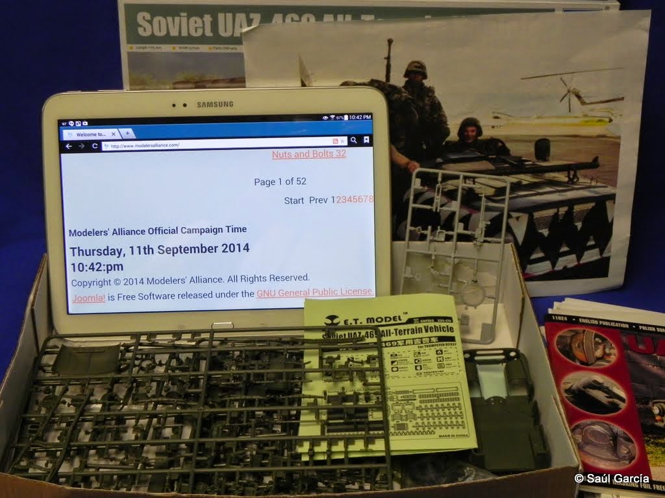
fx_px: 999
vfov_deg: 28.0
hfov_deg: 36.8
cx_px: 332
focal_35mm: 52
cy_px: 249
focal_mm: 9.2
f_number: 3.5
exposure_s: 1/125
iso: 326
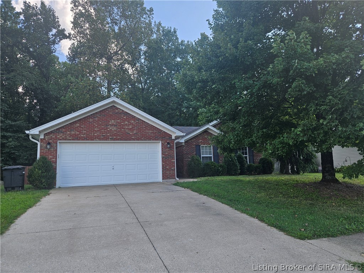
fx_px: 242
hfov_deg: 73.9
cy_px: 136
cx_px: 182
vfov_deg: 58.9
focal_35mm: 23
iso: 25
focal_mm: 5.4
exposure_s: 1/492
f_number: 1.8
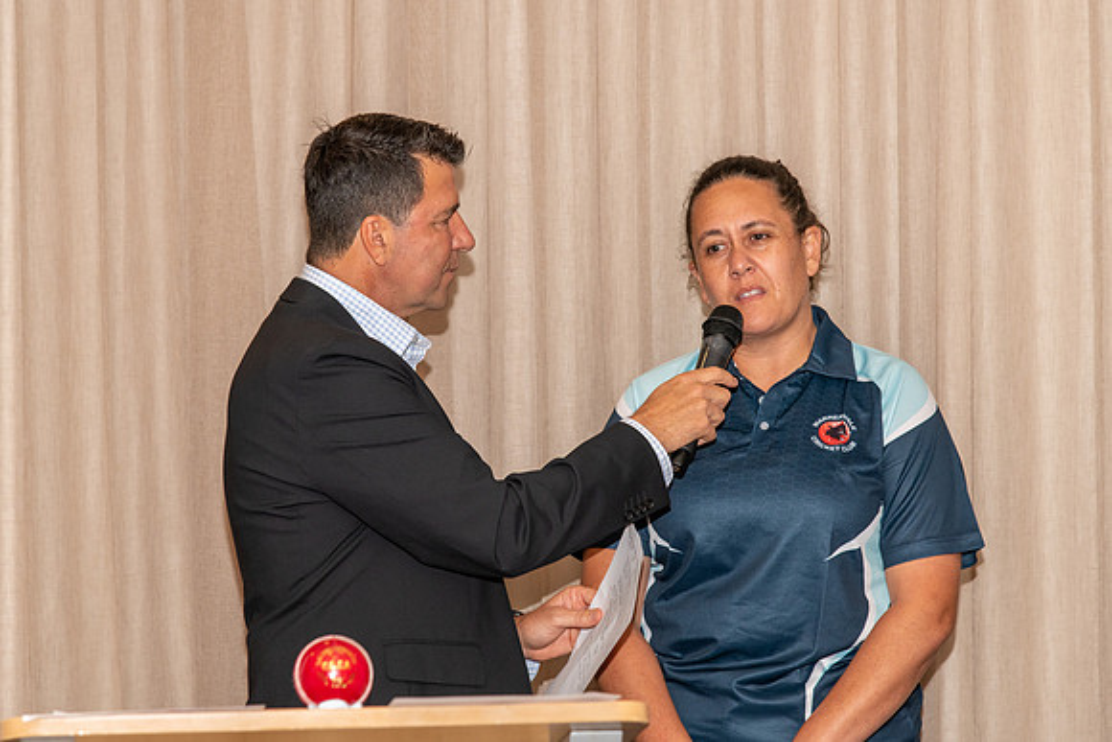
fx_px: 3233
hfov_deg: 19.5
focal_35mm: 105
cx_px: 559
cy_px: 339
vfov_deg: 13.1
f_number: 5.6
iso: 800
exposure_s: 1/60
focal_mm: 95
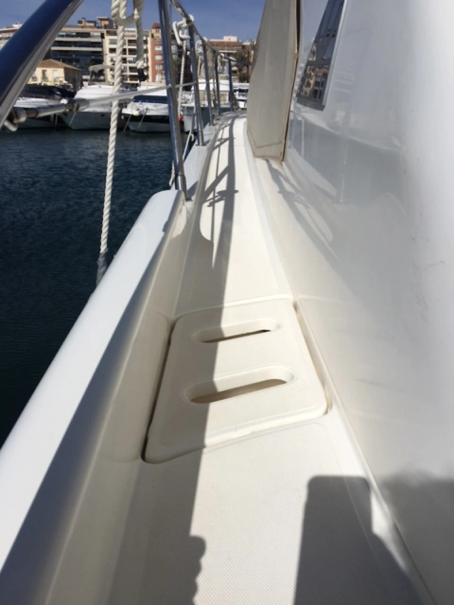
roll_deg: -2.8
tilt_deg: -19.6
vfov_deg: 61.7
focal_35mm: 29
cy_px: 302
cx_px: 227
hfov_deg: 48.2
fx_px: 507
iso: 25
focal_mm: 4.15
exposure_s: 1/7692
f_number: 2.2
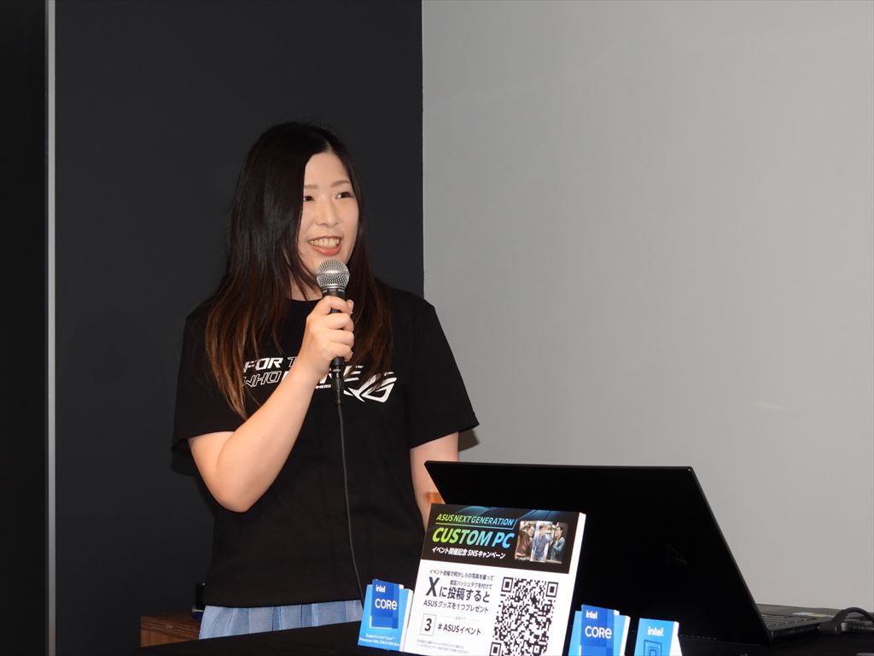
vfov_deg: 19.6
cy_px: 328
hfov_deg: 26.0
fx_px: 1894
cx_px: 437
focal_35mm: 75
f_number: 3.5
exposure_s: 1/60
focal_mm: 13.4
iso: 200
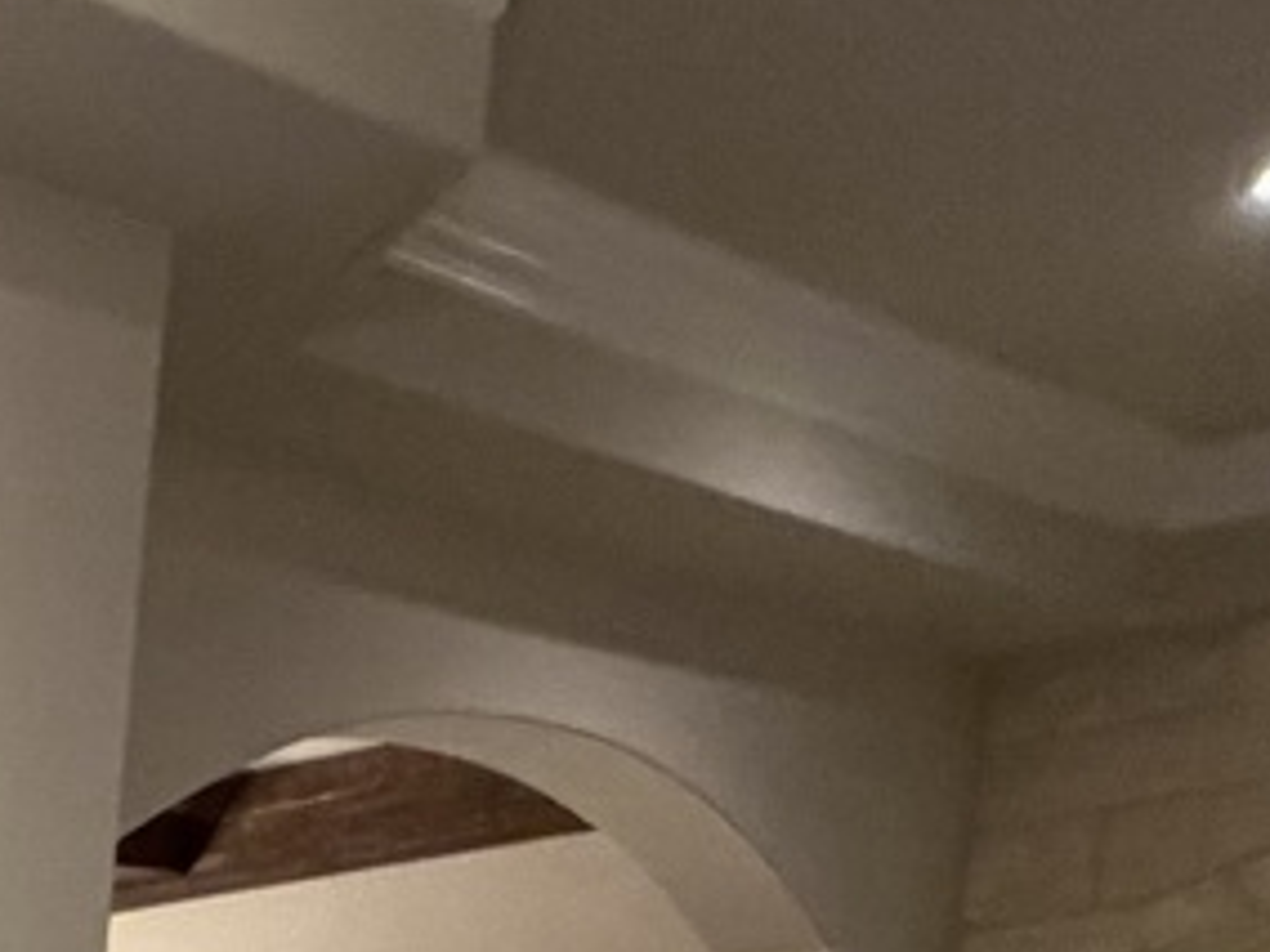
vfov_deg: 16.2
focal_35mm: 71
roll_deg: +1.2
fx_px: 2605
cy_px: 1877
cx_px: -1498
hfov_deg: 16.8
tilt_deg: -8.5
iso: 500
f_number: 2.2
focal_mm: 2.22
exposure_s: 1/60
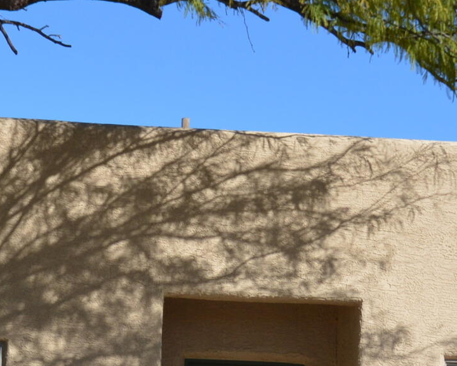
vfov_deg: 11.9
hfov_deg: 14.9
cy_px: 343
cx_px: 223
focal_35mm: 129
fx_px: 1745
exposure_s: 1/250
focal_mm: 22
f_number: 8
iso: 100
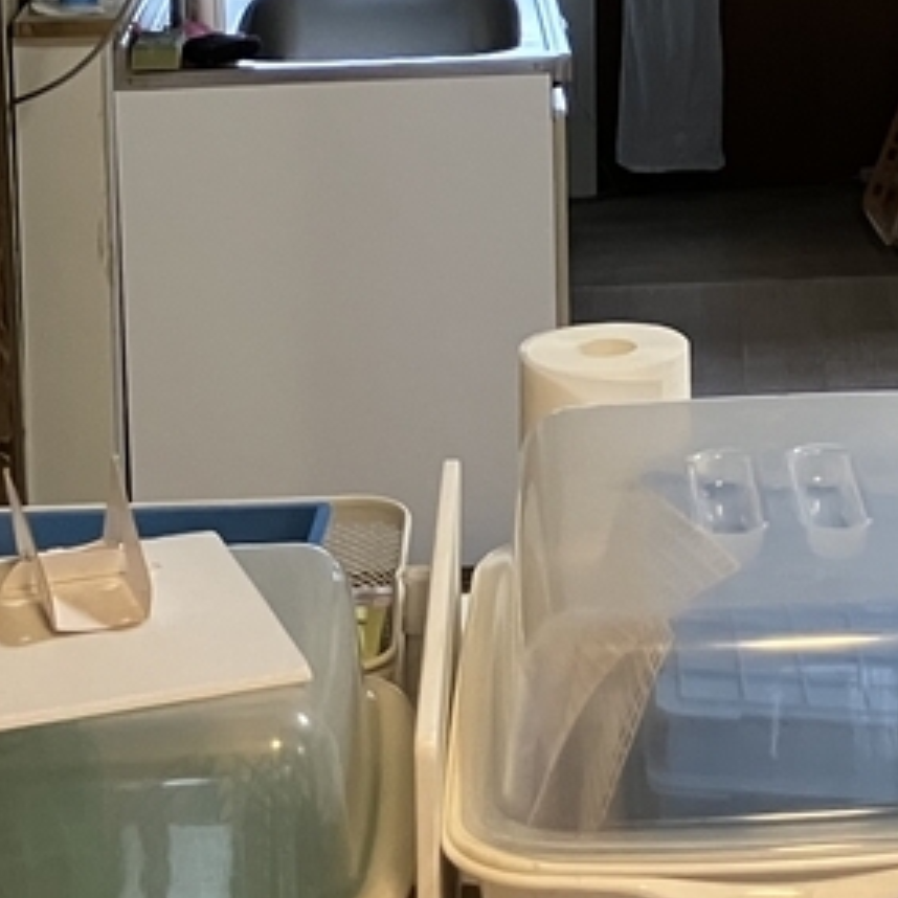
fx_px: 3052
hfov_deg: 16.3
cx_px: 958
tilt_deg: -8.8
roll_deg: +0.0
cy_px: -35
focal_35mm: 104
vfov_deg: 16.3
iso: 160
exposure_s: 1/50
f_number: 1.8
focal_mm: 3.99
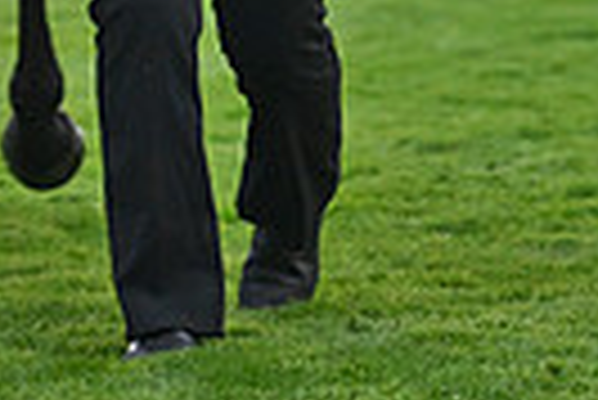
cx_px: 288
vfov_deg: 1.6
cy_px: -402
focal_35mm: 872
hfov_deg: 2.4
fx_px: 14501
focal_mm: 200
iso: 3200
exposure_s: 1/400
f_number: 2.8
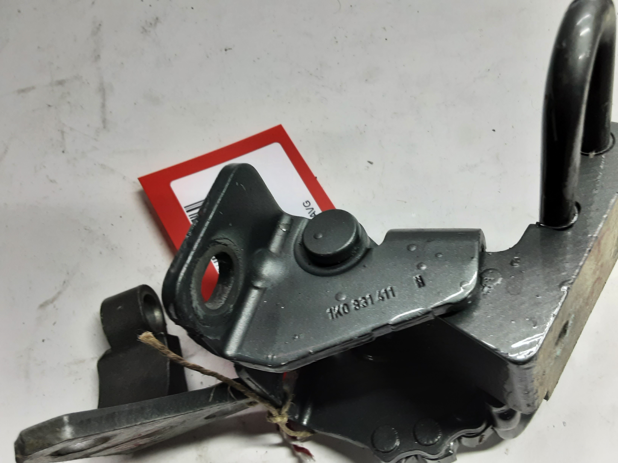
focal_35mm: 27
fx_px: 482
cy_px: 232
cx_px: 309
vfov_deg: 51.4
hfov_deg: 65.3
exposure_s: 1/50
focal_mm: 2.91
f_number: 1.9
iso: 100
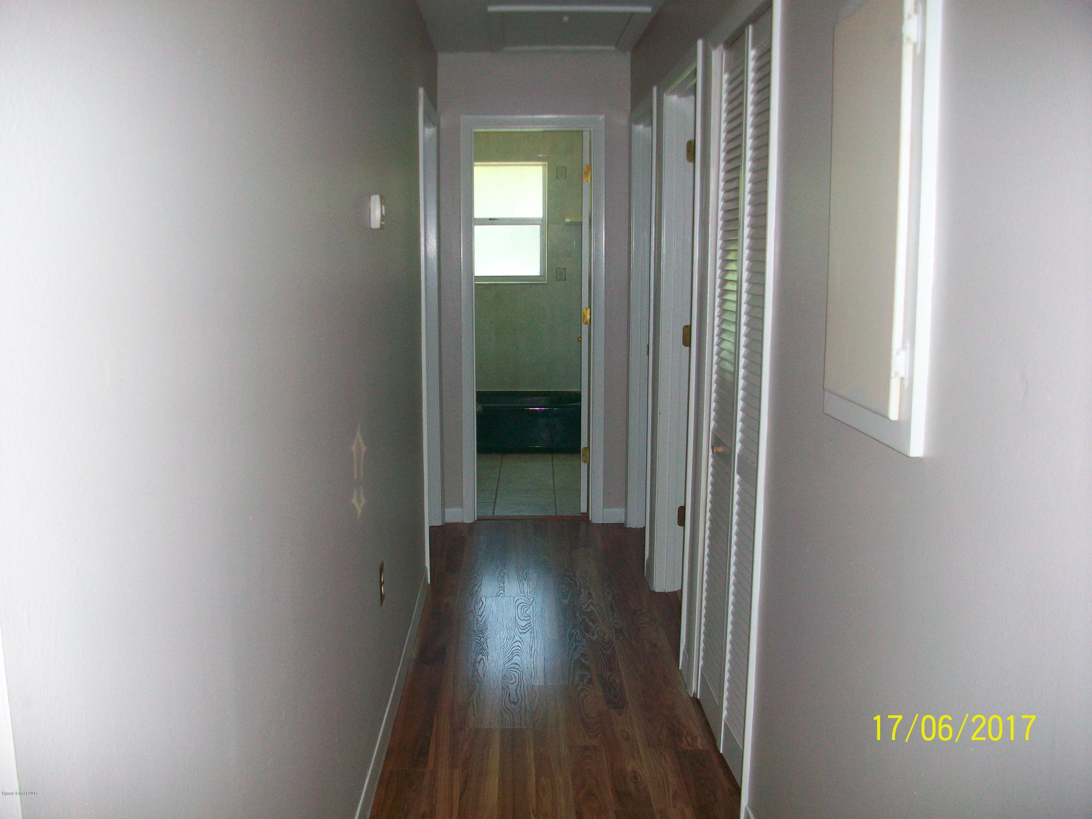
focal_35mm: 32
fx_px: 1009
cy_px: 410
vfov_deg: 44.2
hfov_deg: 56.8
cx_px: 546
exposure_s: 1/60
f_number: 2.8
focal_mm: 5.7
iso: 120
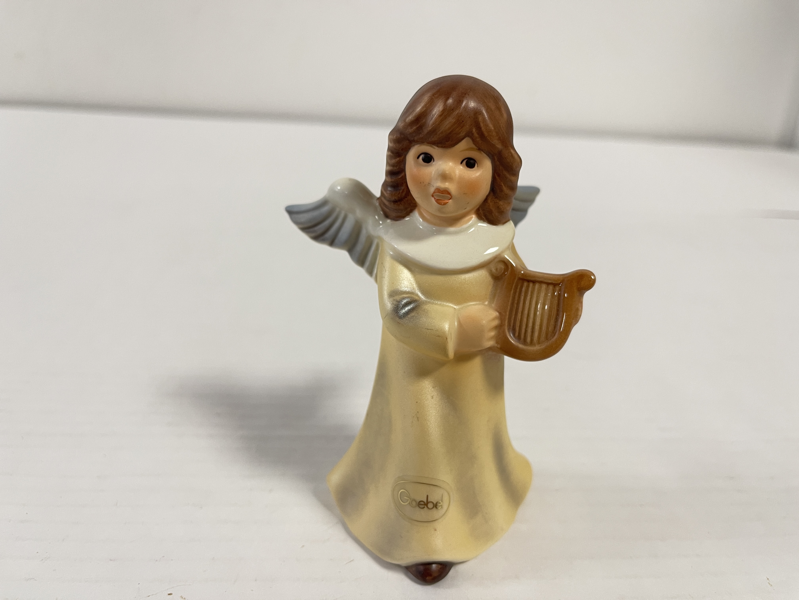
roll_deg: -4.2
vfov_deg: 54.9
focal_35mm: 25
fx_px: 577
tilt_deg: -20.8
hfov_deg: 69.4
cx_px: 400
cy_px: 300
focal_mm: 5.1
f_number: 1.6
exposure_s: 1/50
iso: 80
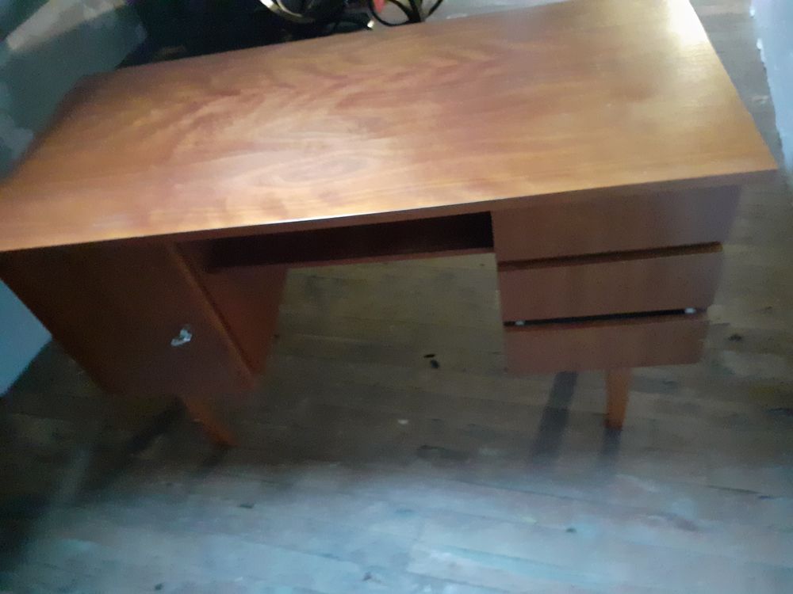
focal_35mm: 27
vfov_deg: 51.4
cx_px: 396
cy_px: 297
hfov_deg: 65.3
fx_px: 619
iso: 1000
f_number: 1.9
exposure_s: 1/20
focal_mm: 3.6
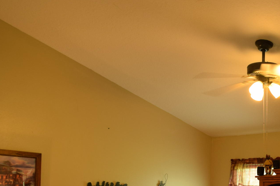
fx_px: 498
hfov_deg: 30.4
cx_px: 238
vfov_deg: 20.4
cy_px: 196
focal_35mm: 64
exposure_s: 1/30
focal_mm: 18
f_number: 5
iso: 320
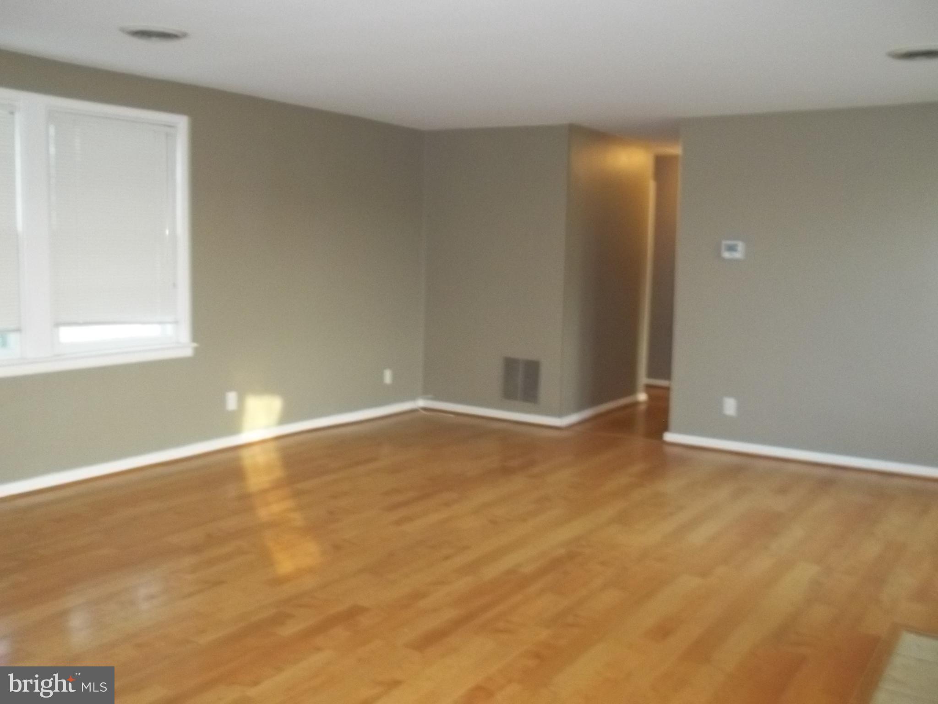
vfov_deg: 42.9
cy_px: 352
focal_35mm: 33
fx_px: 894
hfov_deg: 55.4
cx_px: 469
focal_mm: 5.9
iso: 320
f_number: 3.3
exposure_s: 1/30
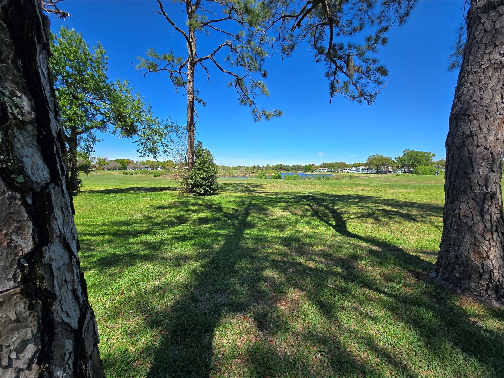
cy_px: 189
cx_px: 252
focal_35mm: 13
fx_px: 189
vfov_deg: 89.9
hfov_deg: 106.2
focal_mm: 2.2
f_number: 2.2
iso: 50
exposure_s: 1/1567
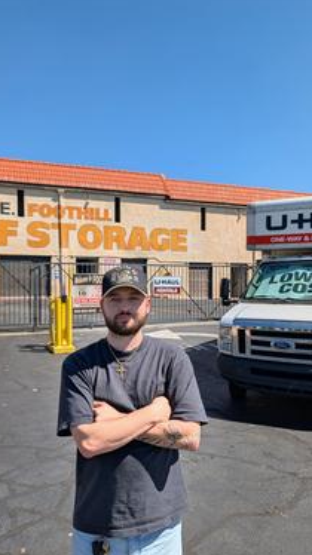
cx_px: 137
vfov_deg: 67.9
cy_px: 291
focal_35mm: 28
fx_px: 412
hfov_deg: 41.4
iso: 23
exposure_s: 1/1715
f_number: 1.68
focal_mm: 6.9
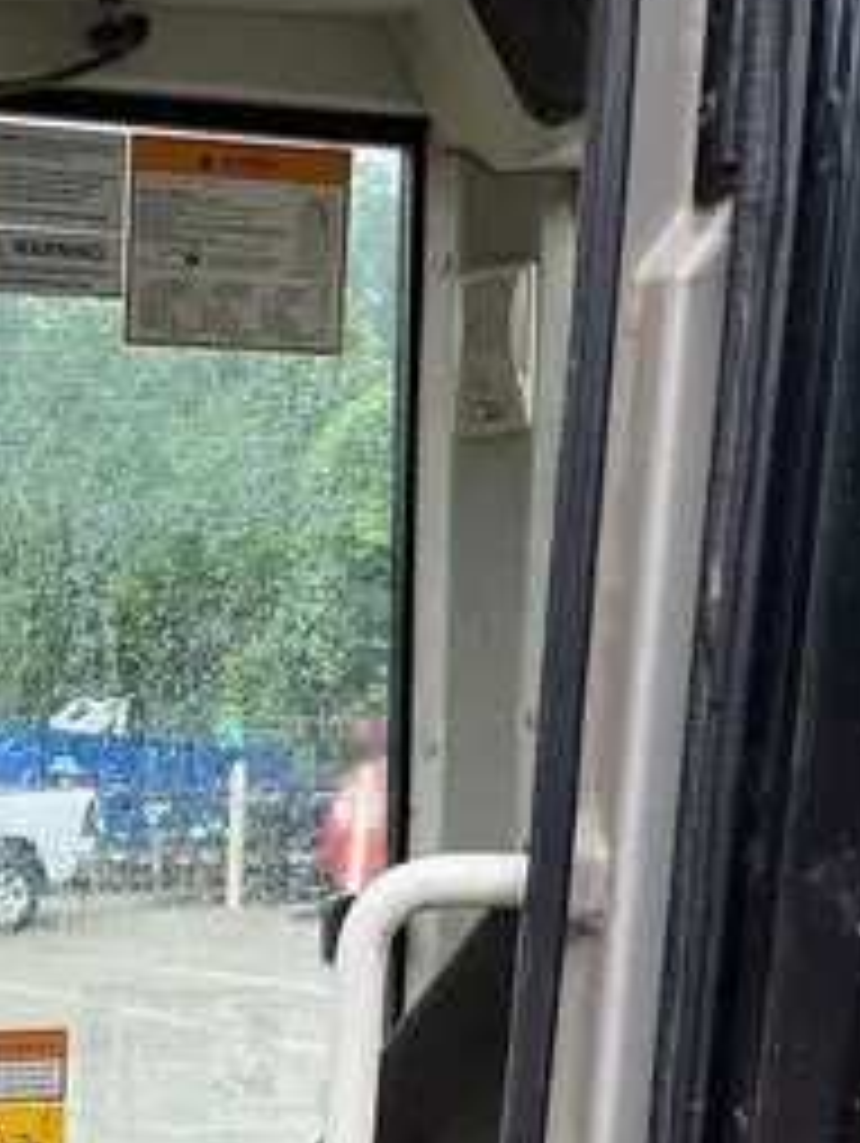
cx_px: -176
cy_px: 1433
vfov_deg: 23.4
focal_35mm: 75
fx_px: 2480
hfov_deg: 18.6
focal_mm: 5.1
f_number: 1.6
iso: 100
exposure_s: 1/122
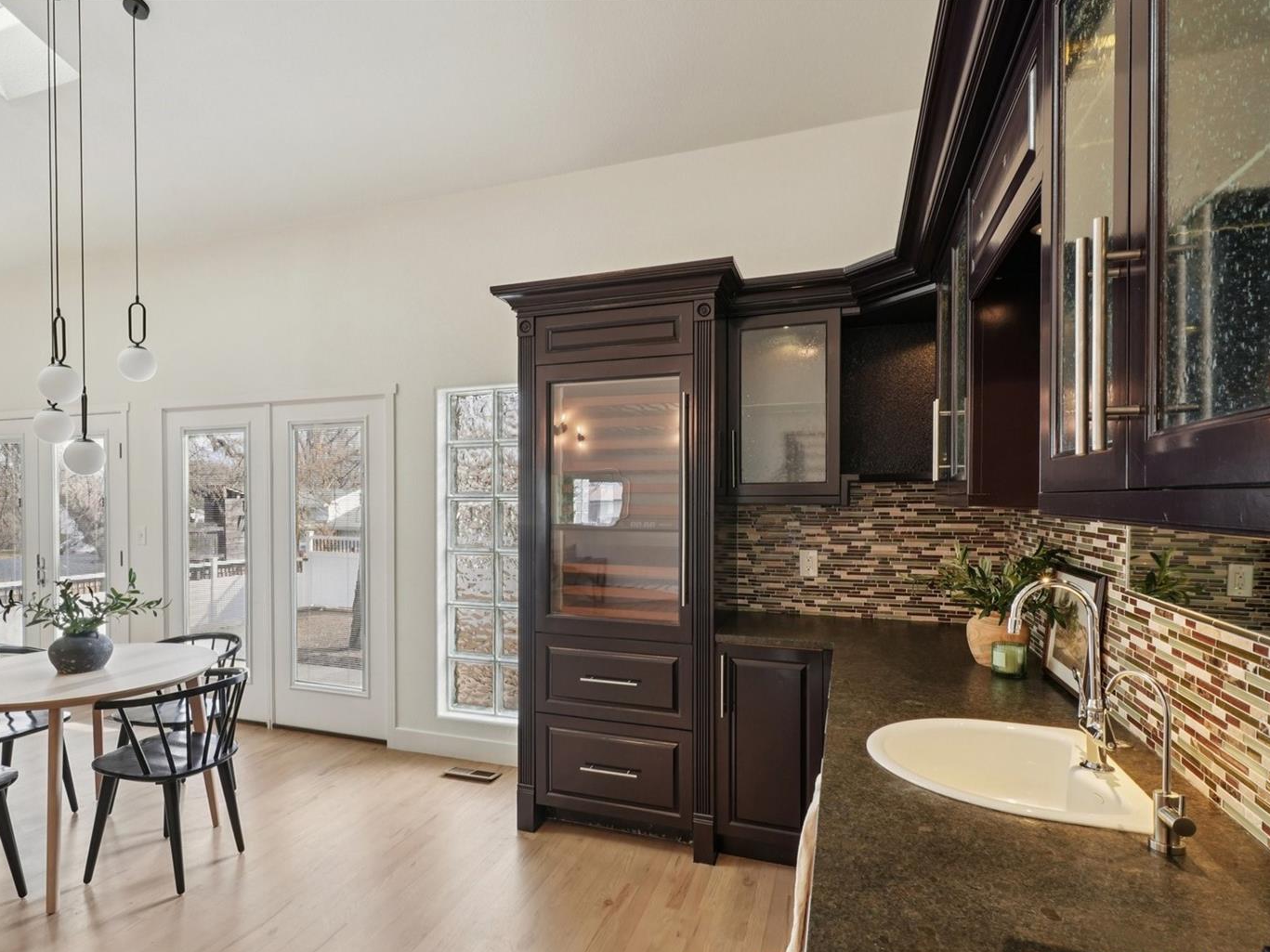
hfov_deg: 85.5
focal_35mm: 19
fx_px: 681
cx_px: 545
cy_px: 489
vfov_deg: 69.9
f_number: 8
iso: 400
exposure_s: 1/30
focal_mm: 11
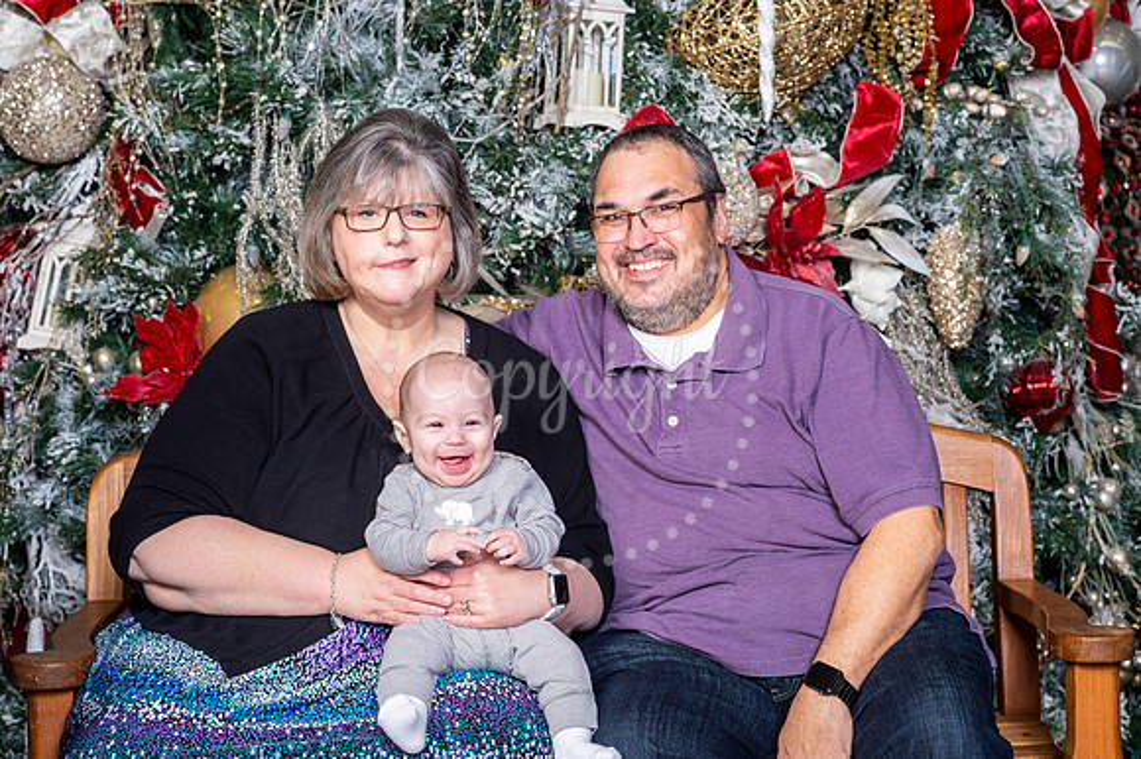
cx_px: 570
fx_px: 2692
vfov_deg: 16.1
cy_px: 380
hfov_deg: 23.9
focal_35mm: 85
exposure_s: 1/125
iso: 400
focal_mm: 85
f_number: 8
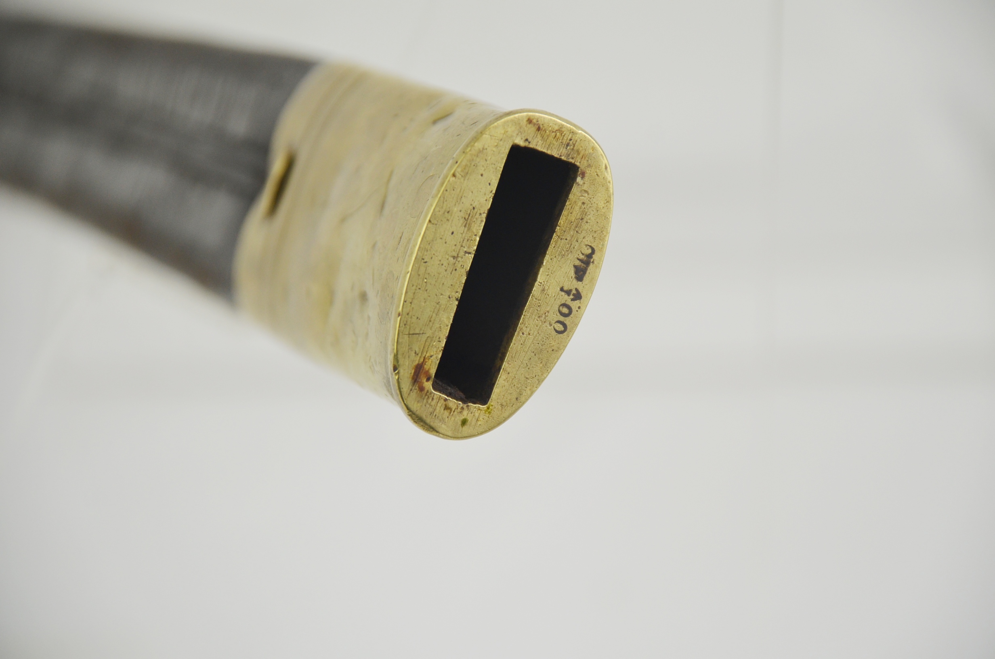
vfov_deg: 6.8
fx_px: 5585
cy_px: 330
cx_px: 498
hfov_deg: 10.2
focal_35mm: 202
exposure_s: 1/250
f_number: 5.6
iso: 560
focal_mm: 135
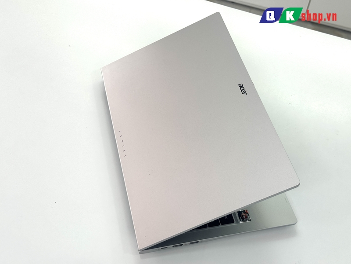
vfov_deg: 30.3
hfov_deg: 39.7
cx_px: 176
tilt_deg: -49.8
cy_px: 132
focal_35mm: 48
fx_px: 487
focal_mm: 6.76
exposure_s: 1/222
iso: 64
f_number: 1.78
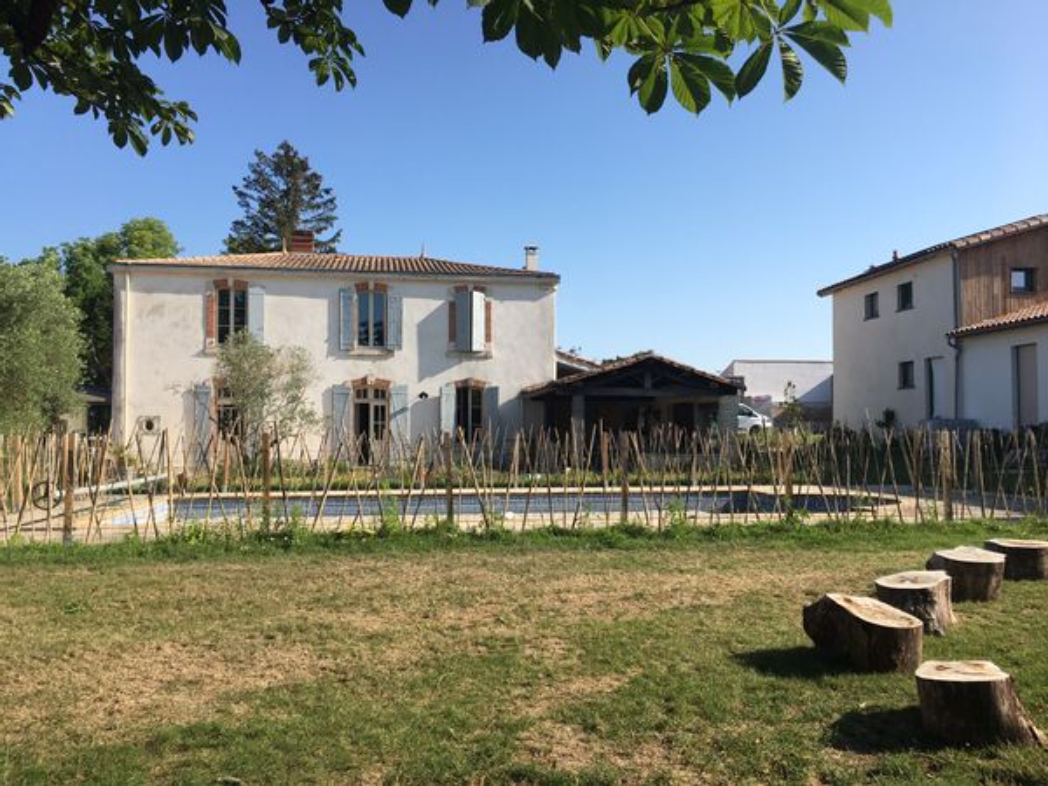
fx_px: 878
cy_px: 393
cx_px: 524
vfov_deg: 48.2
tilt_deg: +3.9
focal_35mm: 29
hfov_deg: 61.7
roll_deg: -0.6
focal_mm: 4.15
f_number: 2.2
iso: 25
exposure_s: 1/1304
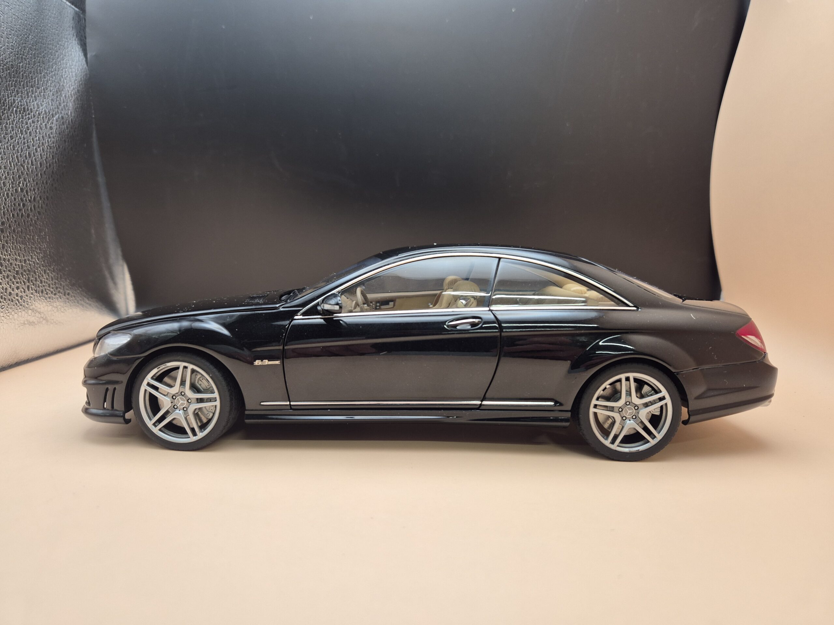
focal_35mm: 23
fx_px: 554
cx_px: 417
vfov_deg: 58.9
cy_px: 312
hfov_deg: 73.9
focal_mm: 5.4
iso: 64
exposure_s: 1/86
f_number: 1.8
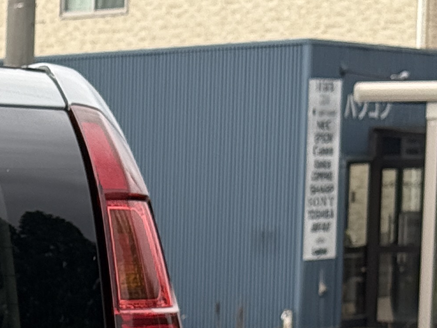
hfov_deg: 9.5
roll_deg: +0.9
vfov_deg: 7.4
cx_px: -420
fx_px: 2462
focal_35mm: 195
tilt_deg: -8.7
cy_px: 610
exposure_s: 1/726
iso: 80
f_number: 1.78
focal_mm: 6.76
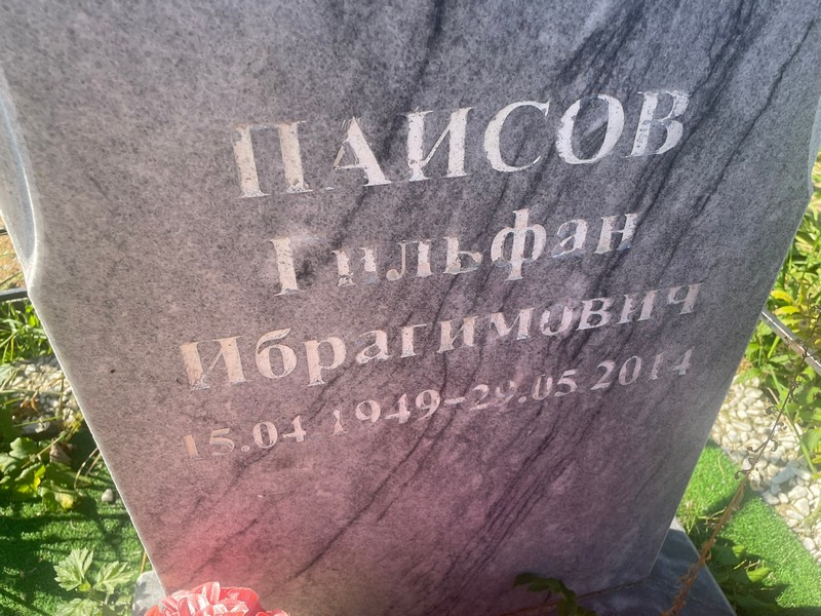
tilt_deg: -38.7
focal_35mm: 26
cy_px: 308
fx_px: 617
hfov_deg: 67.3
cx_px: 410
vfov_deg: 53.1
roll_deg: -0.1
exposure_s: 1/666
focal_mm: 4.2
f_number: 1.6
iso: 32
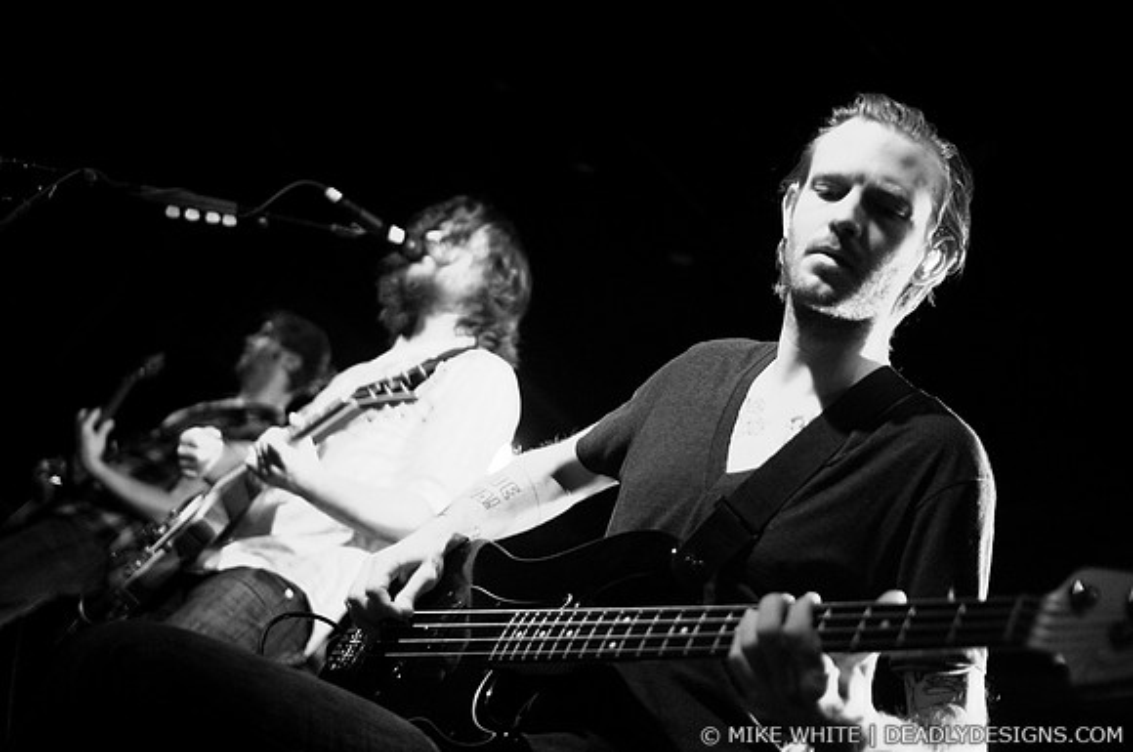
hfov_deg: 43.7
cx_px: 566
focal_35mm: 45
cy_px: 376
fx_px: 1414
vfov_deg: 29.8
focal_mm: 30
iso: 1000
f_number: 1.6
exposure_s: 1/80
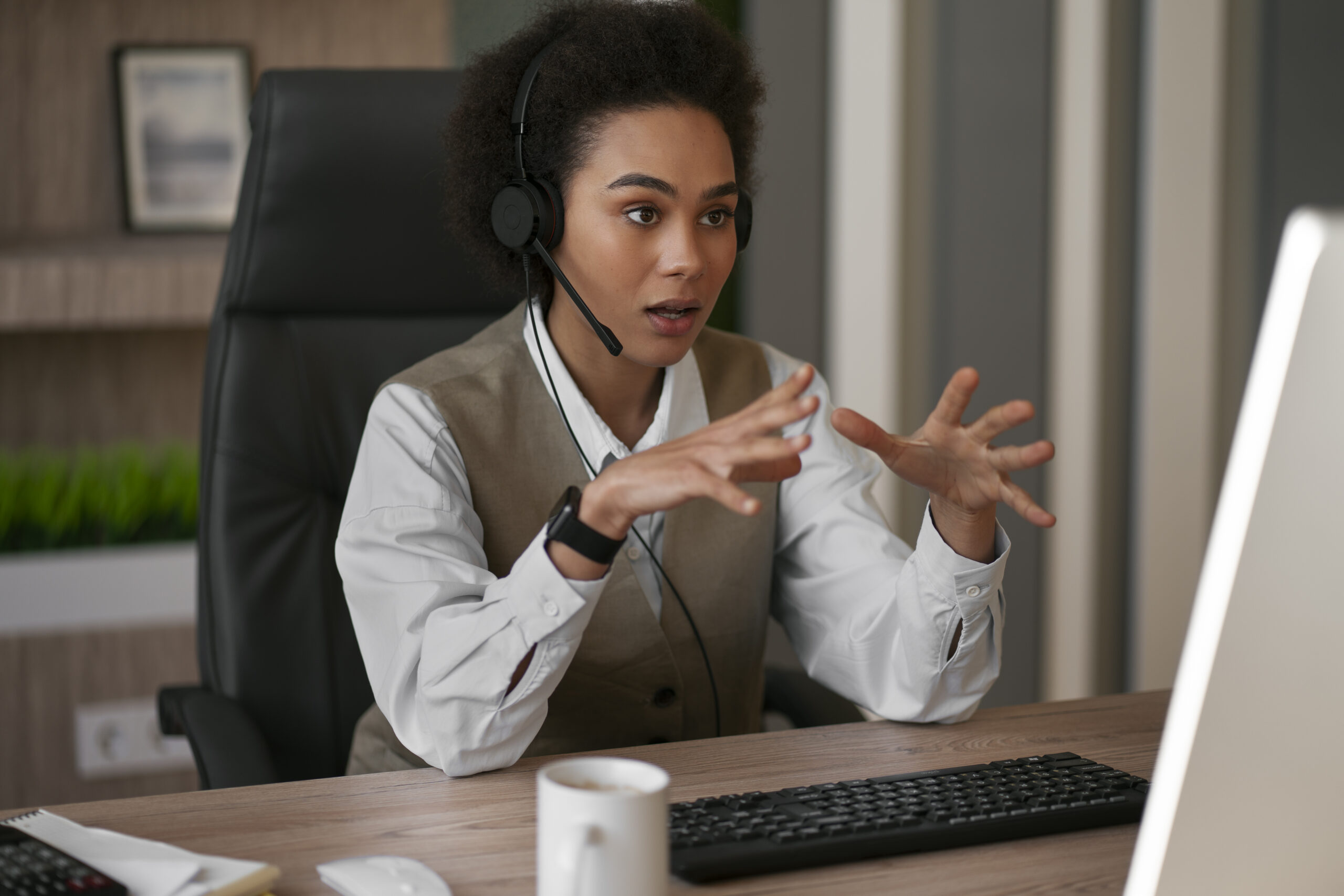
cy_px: 448
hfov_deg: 23.9
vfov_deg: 16.1
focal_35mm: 85
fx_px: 3173
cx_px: 672
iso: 100
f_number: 2
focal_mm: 85
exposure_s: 1/400
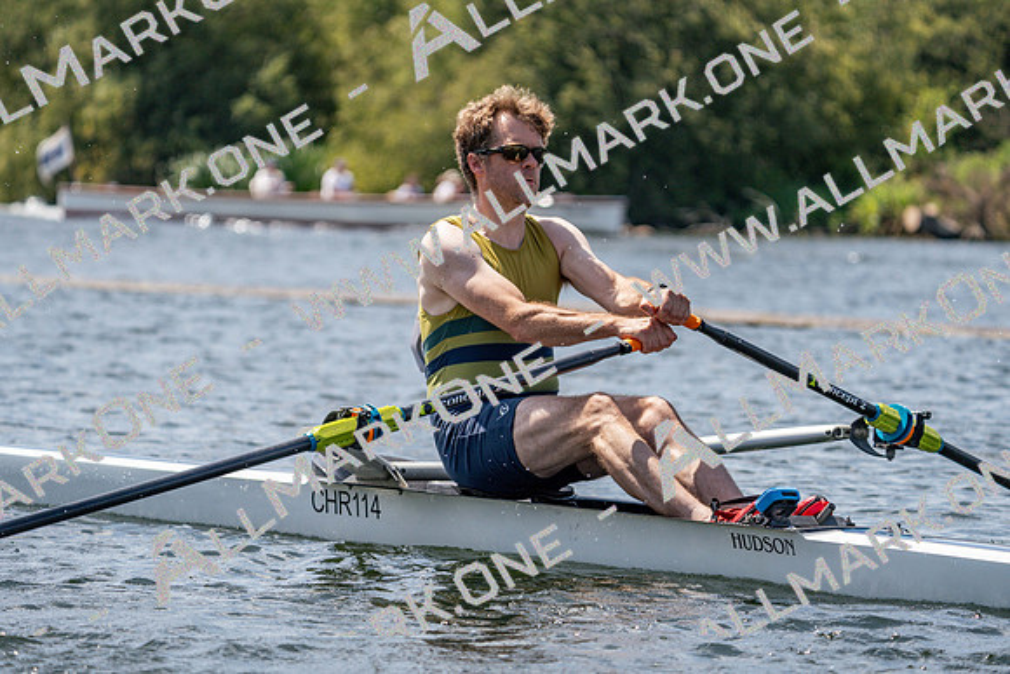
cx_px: 505
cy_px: 337
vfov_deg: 6.9
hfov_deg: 10.3
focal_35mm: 200
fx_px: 5612
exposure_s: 1/2000
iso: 250
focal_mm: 200
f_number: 5.6
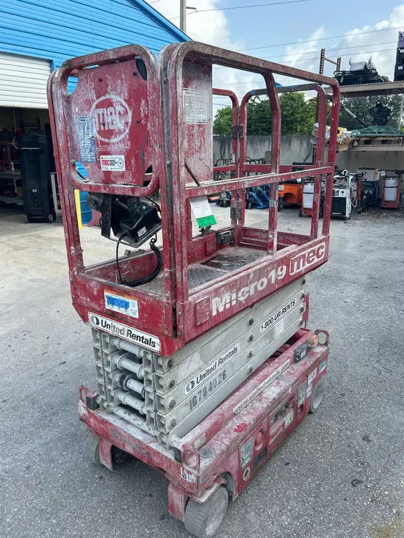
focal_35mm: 26
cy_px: 269
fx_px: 404
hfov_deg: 53.1
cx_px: 202
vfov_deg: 67.3
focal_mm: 5.7
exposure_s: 1/1135
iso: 50
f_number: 1.5
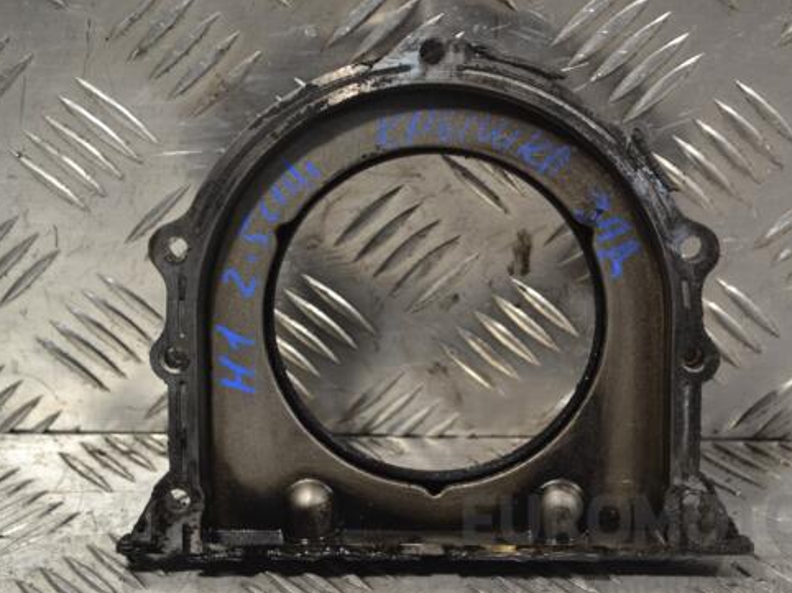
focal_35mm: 79
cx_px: 432
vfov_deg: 18.6
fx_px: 1807
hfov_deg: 24.7
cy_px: 301
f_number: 5.3
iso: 400
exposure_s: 1/60
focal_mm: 44
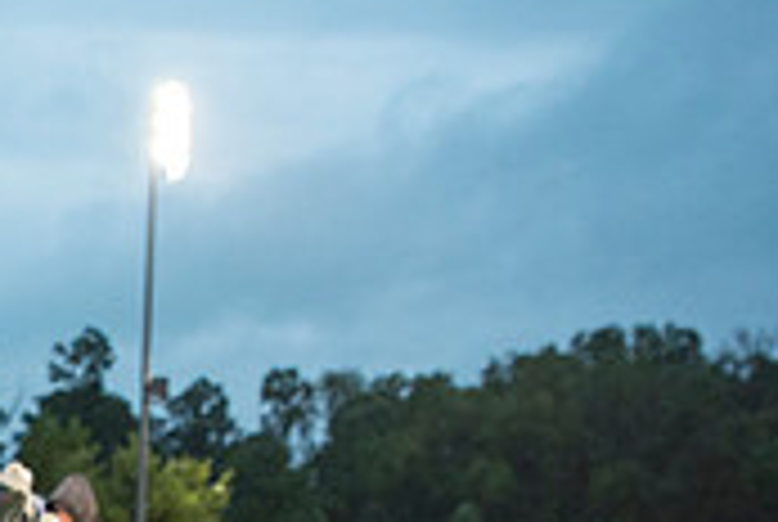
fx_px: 1883
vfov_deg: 14.6
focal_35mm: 87
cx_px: -301
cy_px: 803
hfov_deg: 20.7
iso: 2000
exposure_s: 1/320
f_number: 3.2
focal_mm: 26
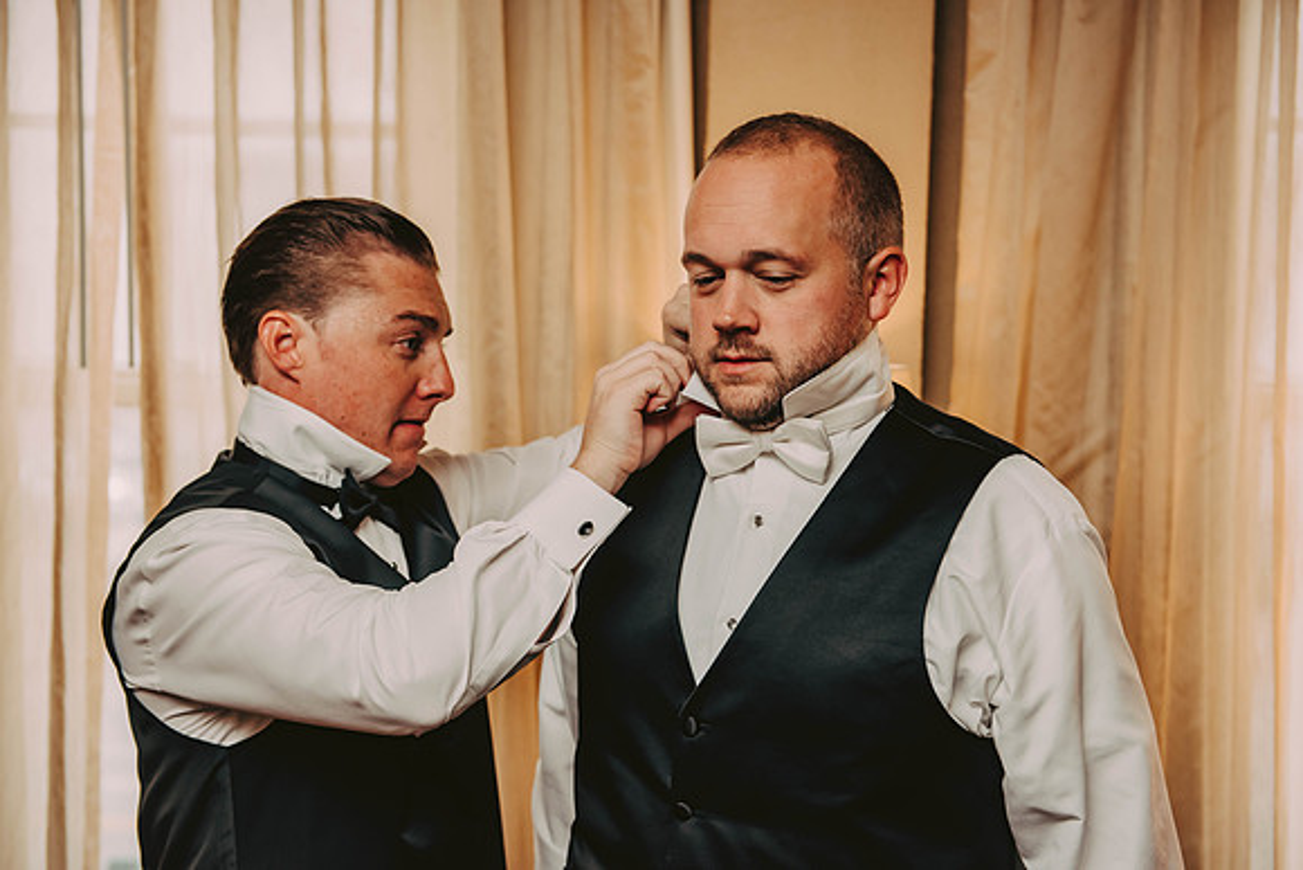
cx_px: 652
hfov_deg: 36.2
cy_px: 435
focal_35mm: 55
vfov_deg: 24.6
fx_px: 1991
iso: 800
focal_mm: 55
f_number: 3.2
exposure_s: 1/250
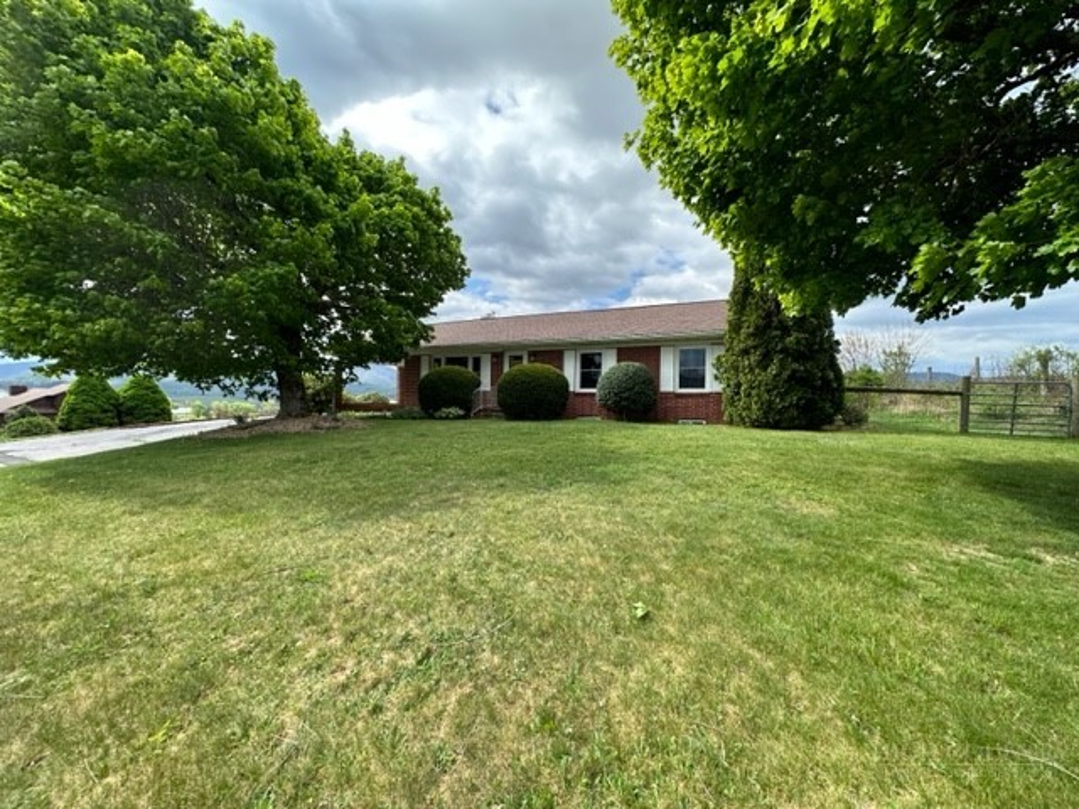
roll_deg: -1.0
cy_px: 404
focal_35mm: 14
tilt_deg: -1.1
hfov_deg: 102.1
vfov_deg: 85.7
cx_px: 540
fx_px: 436
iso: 40
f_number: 2.2
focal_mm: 2.22
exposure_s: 1/875
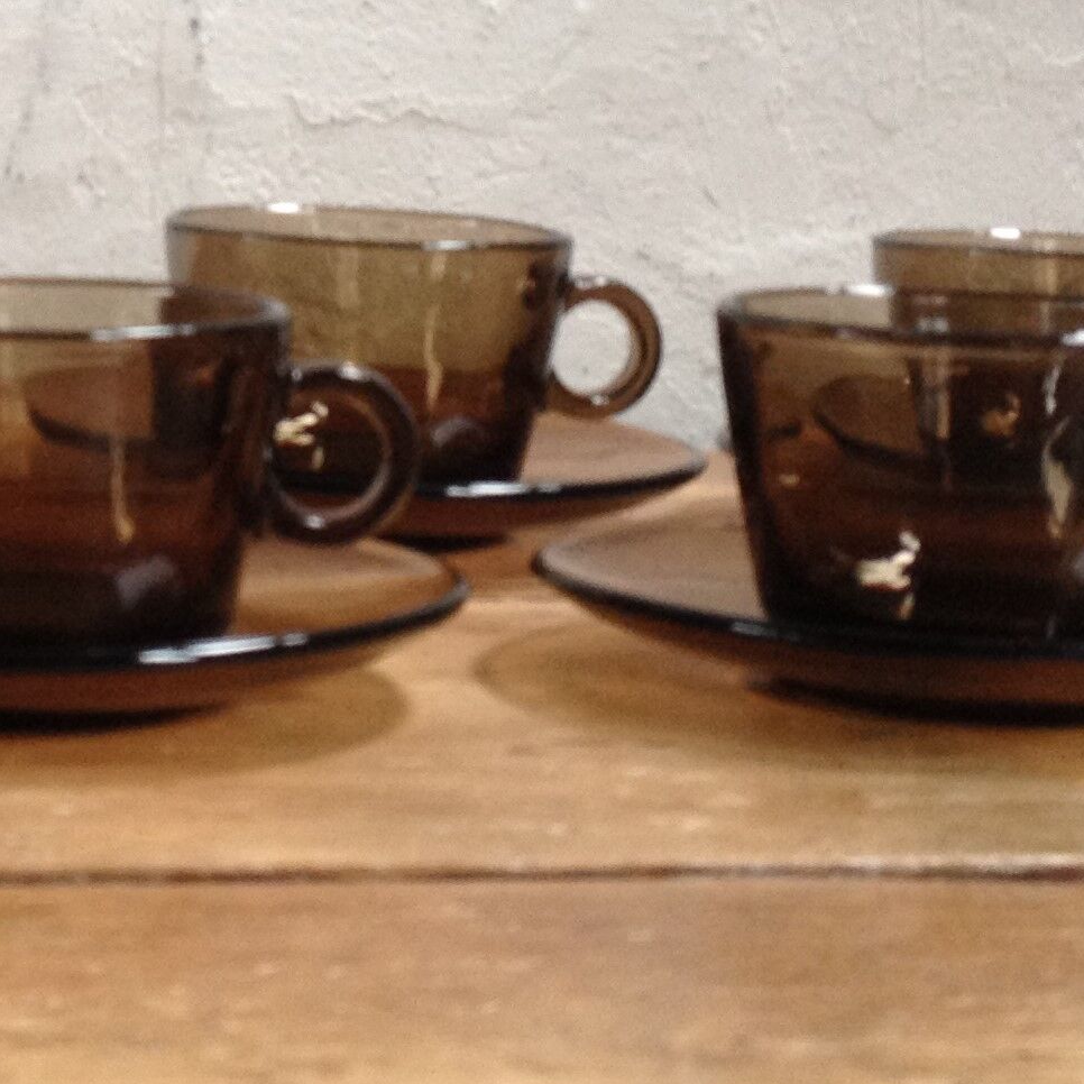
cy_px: 190
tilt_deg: -7.6
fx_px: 3082
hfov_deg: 19.4
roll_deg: -1.0
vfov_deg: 19.7
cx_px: 33
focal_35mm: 87
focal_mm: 4.28
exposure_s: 1/20
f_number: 2.4
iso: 100
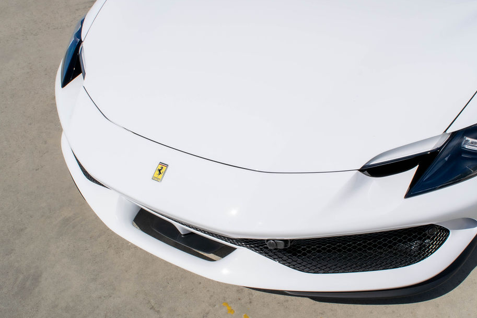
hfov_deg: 51.9
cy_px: 160
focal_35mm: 37
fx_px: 490
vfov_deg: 36.0
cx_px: 247
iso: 200
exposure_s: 1/640
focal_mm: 22
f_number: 13
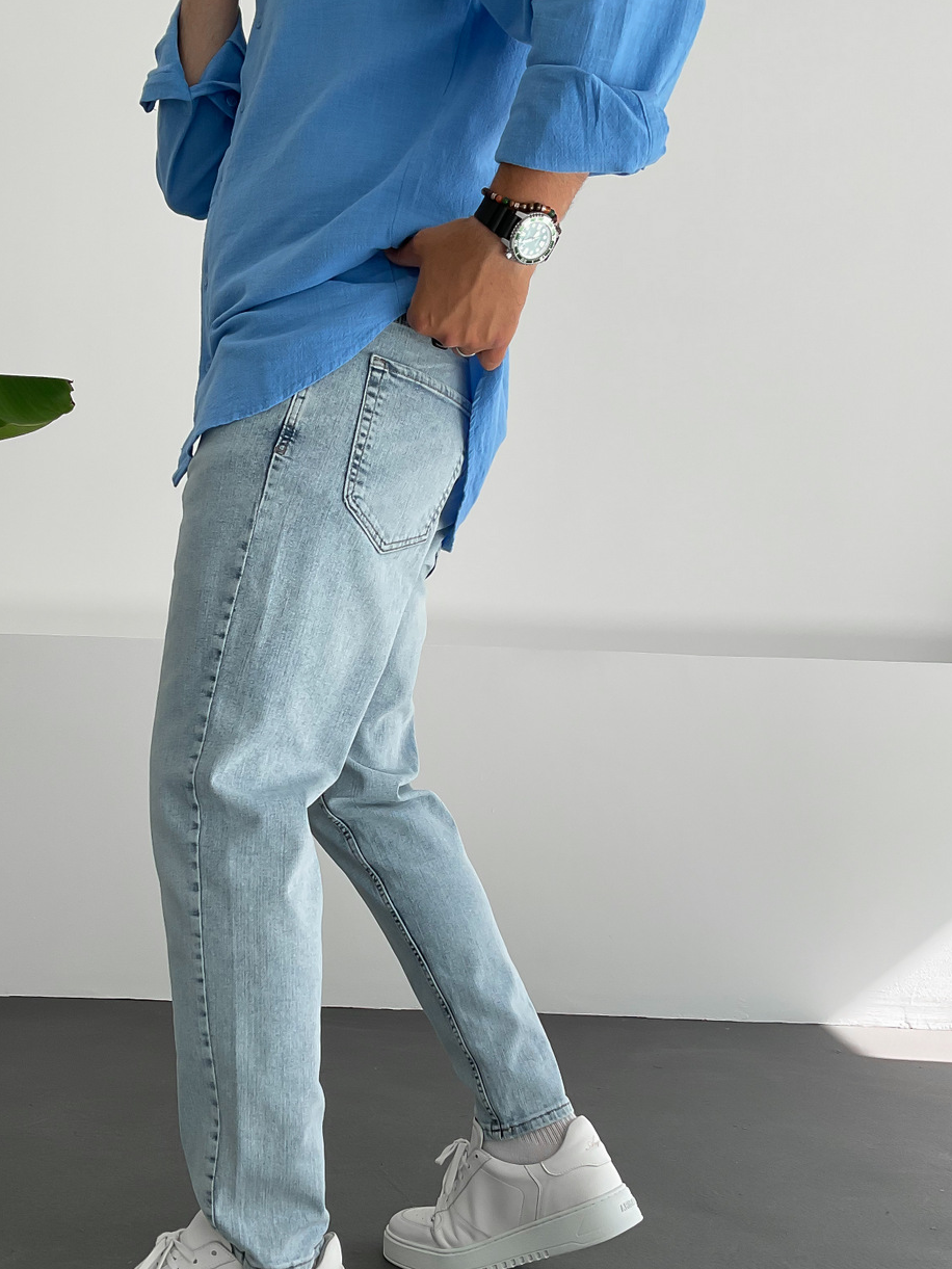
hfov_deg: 37.4
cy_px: 752
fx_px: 1393
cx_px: 343
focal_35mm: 38
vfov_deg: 48.7
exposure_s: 1/320
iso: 16
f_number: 1.8
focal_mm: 3
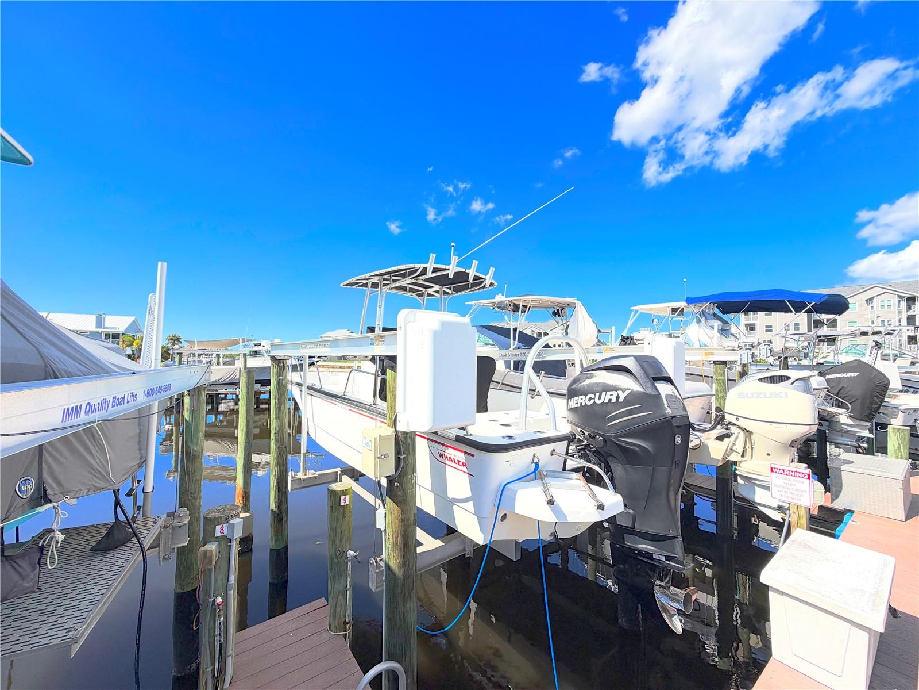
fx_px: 372
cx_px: 460
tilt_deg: +1.7
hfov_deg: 102.1
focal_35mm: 14
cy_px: 345
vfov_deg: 85.7
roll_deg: -0.9
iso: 20
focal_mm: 2.22
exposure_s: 1/1167
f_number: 2.2
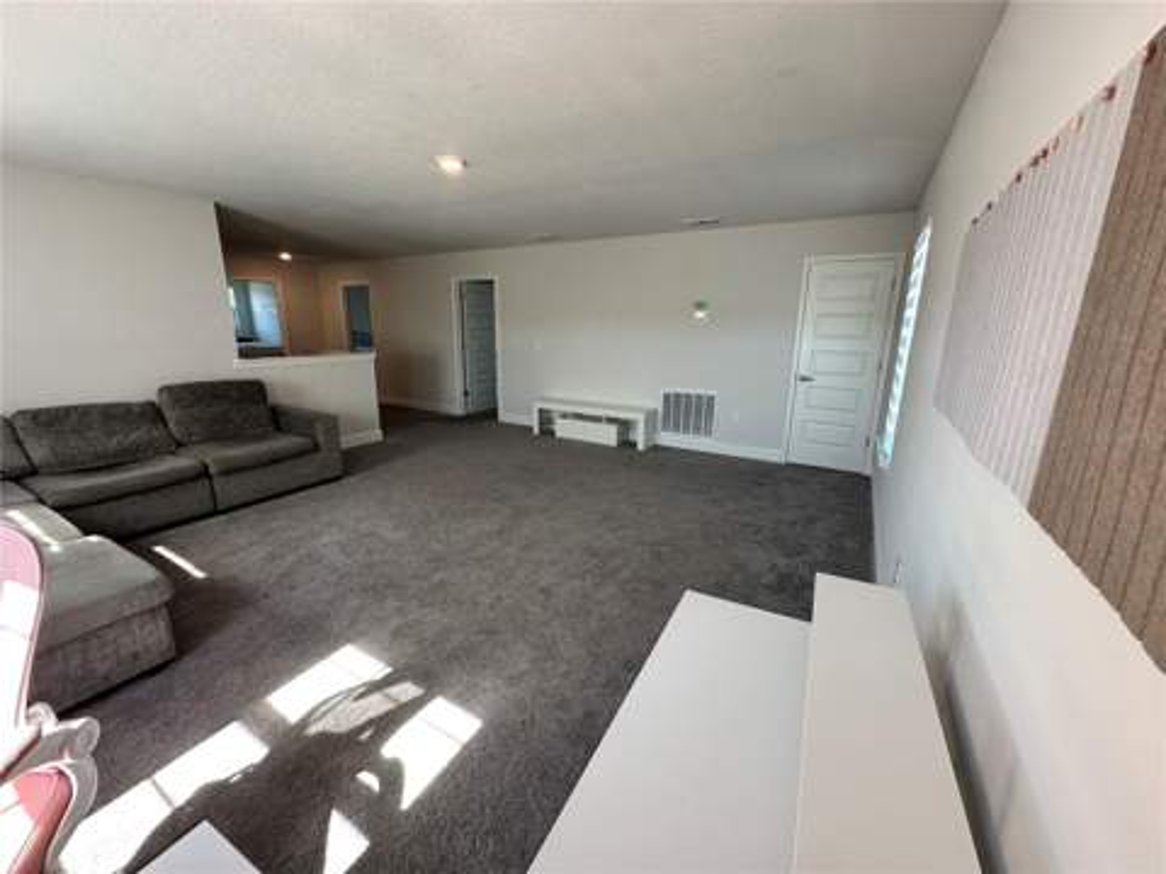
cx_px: 583
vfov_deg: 85.7
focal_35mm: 14
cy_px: 437
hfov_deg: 102.1
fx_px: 472
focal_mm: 2.22
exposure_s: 1/120
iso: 160
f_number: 2.2
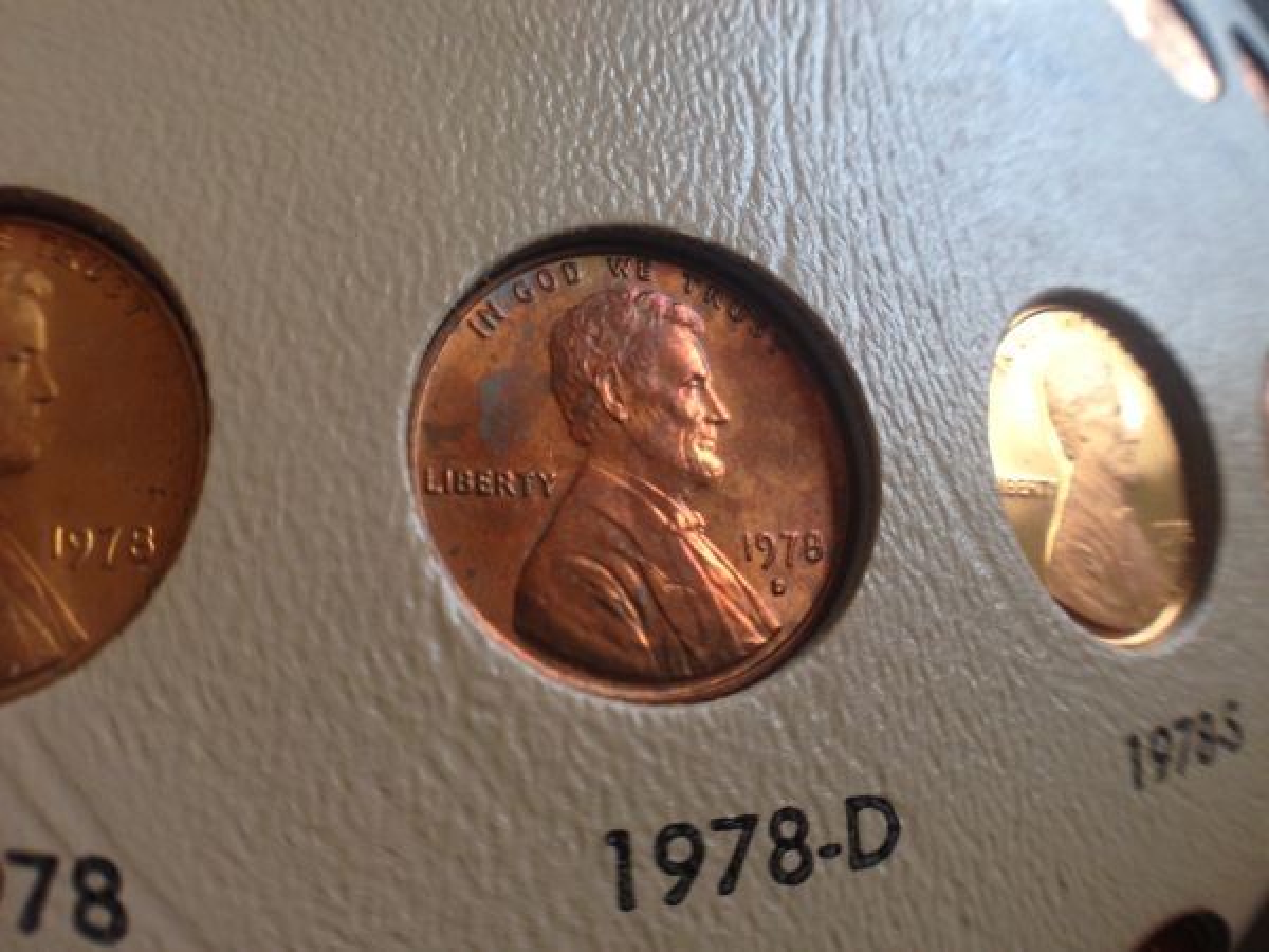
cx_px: 634
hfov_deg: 55.4
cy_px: 476
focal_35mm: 33
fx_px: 1210
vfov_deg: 42.9
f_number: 2.4
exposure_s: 1/20
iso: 100
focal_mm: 4.12
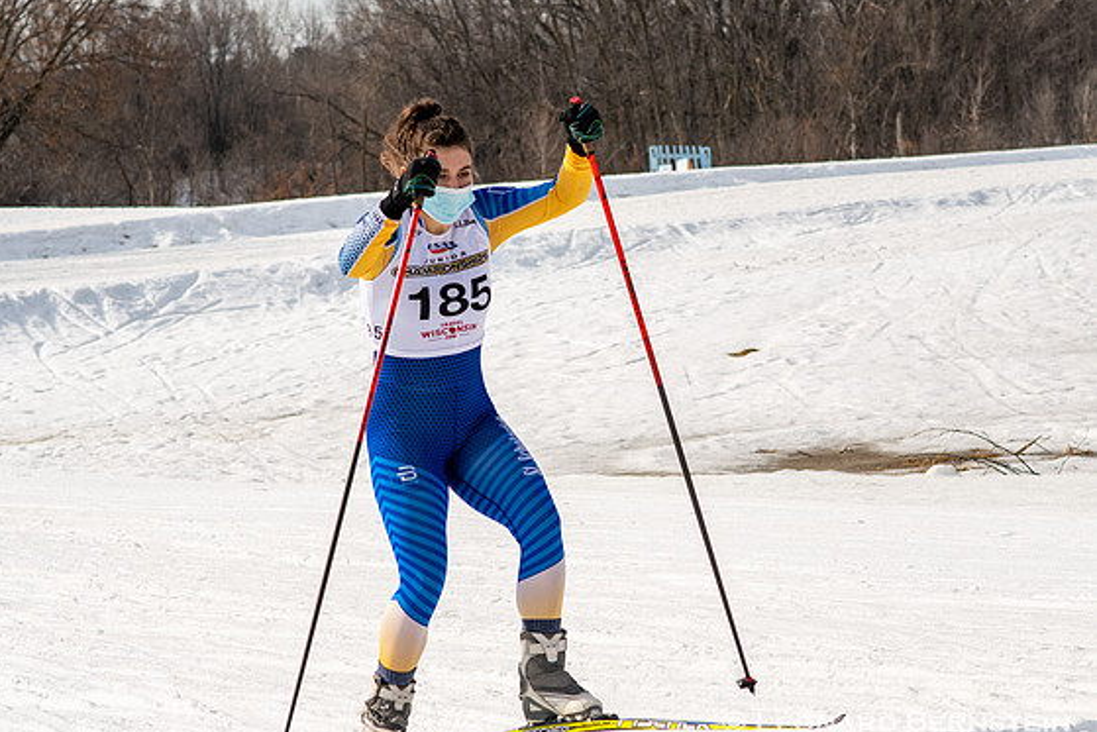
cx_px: 587
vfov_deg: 8.9
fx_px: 4694
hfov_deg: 13.3
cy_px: 326
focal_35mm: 154
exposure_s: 1/2000
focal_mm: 85
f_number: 6.3
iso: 400
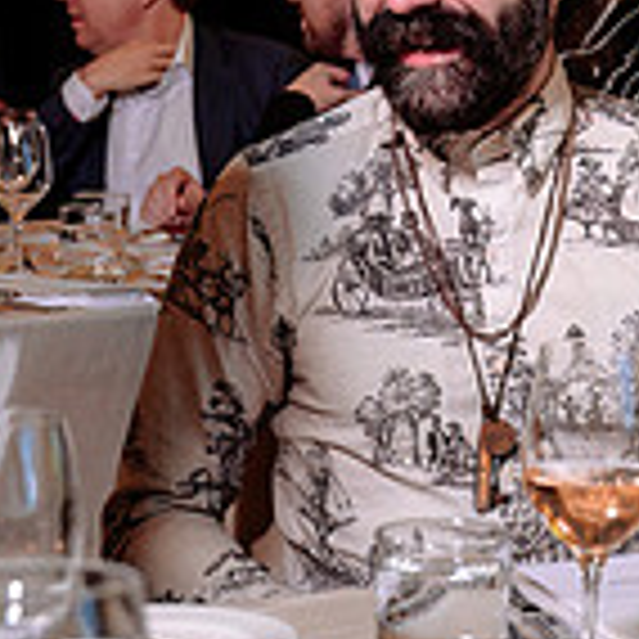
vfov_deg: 11.6
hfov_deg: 11.4
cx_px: 752
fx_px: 3154
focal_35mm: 151
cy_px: 200
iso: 1000
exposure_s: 1/50
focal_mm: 38
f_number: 4
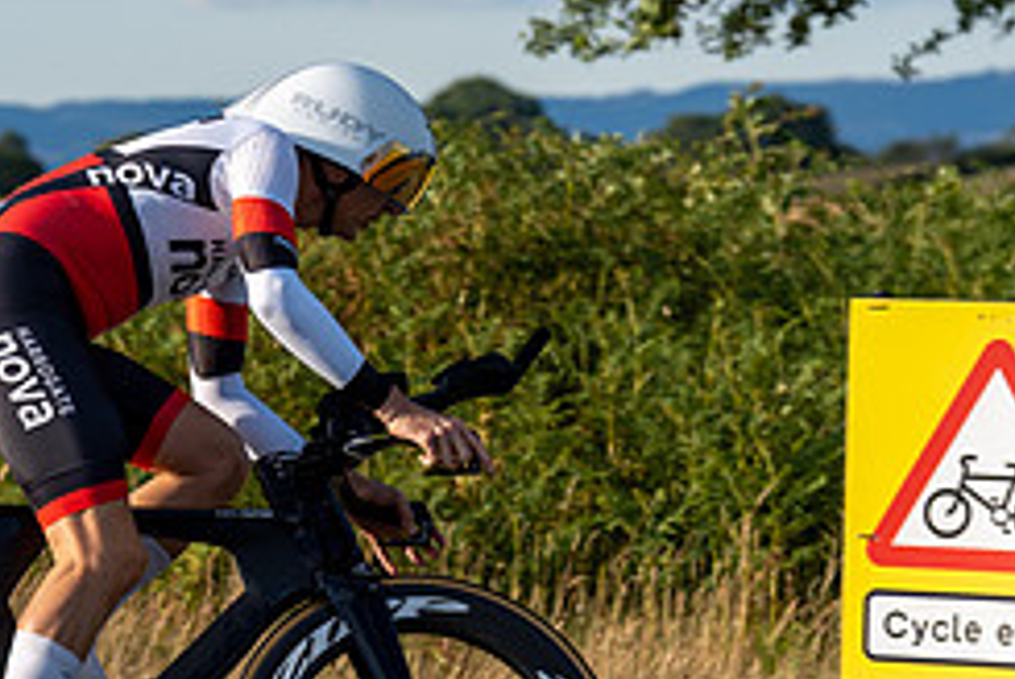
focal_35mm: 239
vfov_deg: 5.8
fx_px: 6746
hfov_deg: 8.6
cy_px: 300
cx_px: 157
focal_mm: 101
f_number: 4.5
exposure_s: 1/1000
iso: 125
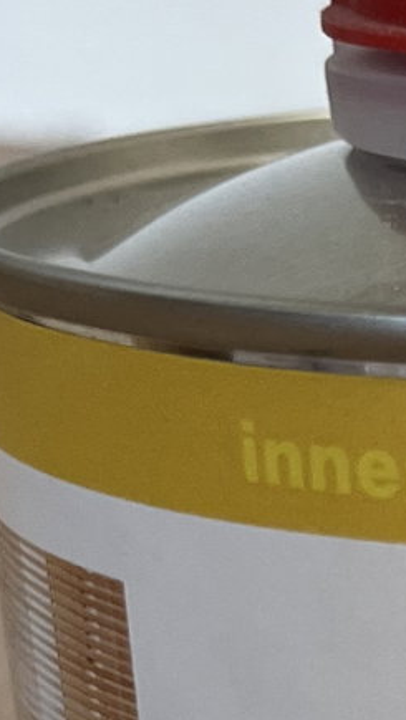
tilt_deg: -28.8
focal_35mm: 139
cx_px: 749
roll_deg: -1.7
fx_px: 2658
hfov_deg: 8.4
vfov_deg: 14.0
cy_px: 1219
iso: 125
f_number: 1.6
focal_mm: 5.1
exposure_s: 1/121
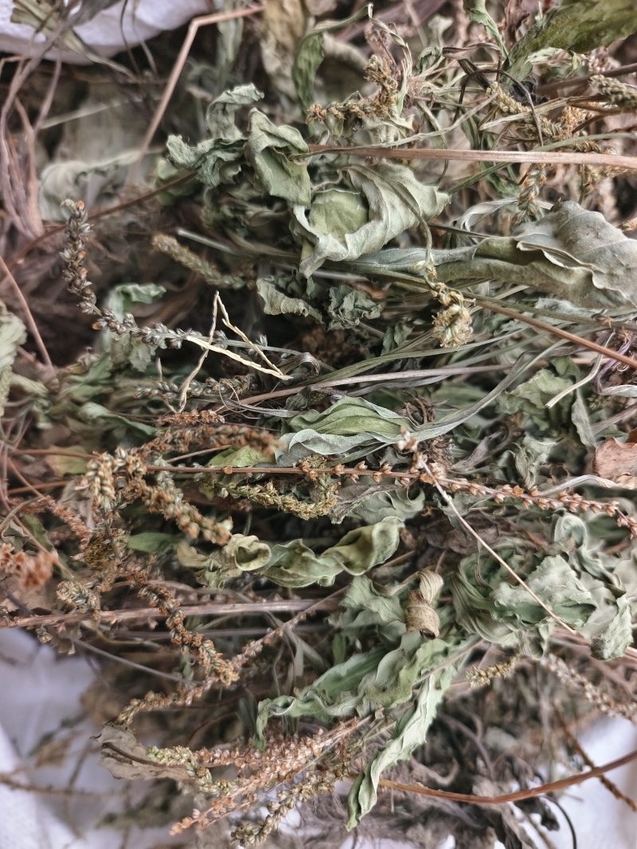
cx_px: 318
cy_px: 424
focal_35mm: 23
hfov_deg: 58.9
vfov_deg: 73.9
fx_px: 564
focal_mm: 5.5
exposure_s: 1/261
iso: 71
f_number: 1.75
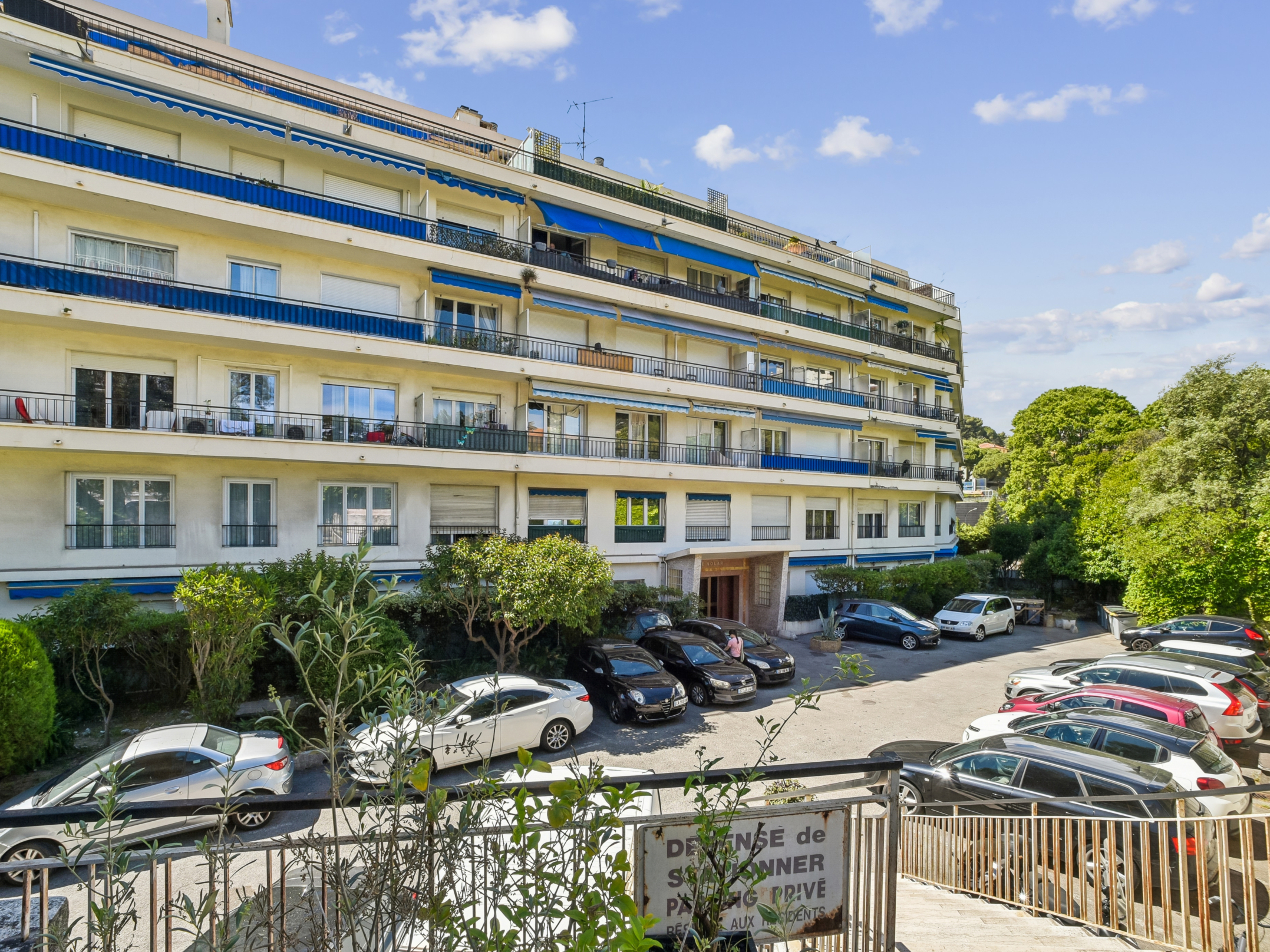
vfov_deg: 78.1
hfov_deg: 94.5
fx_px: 587
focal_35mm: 16
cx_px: 648
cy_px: 479
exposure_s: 1/125
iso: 125
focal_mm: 14
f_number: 11
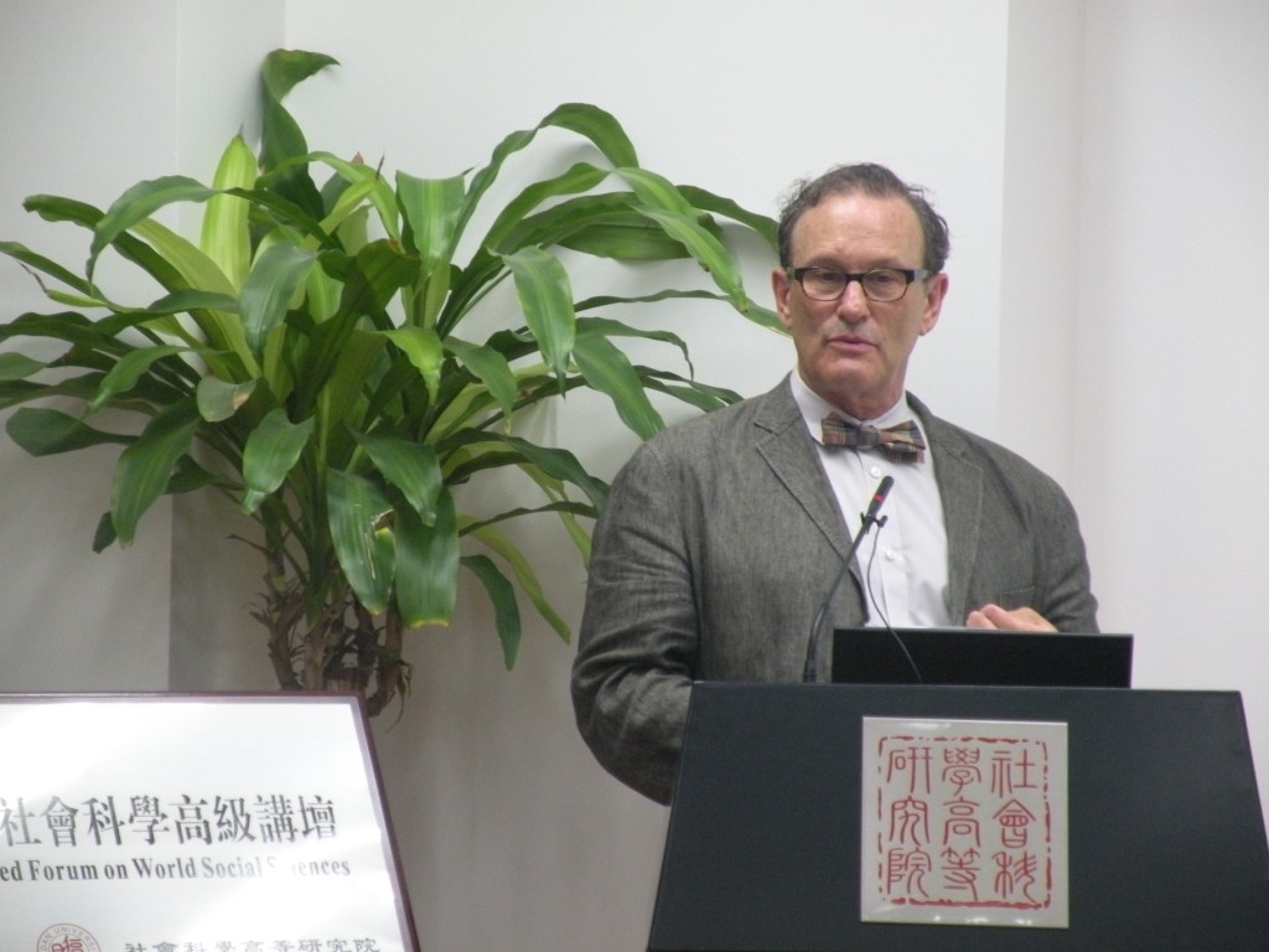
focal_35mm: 225
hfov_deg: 8.8
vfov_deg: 6.6
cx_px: 634
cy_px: 476
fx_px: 8248
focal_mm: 39.8
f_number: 4.5
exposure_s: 1/26
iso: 400
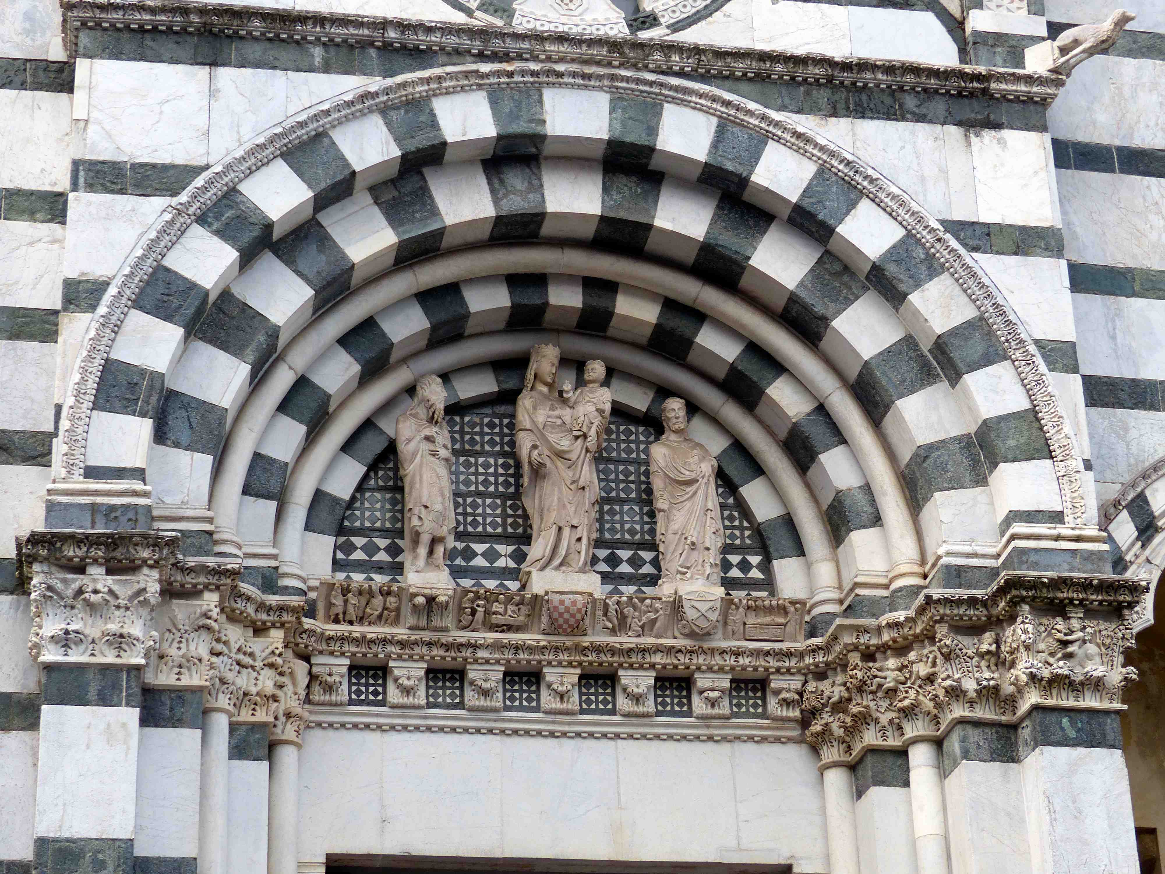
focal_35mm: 83
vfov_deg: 17.8
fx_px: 2793
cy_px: 437
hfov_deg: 23.6
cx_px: 582
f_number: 4
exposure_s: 1/200
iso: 100
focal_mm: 14
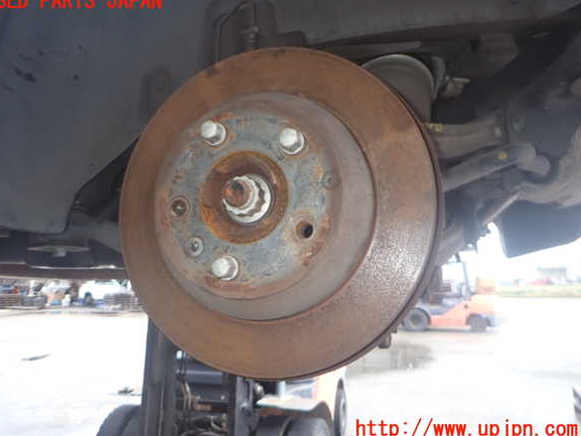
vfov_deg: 53.1
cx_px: 281
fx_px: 436
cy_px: 215
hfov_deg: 67.3
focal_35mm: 26
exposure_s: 1/30
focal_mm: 4.5
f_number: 5.6
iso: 100
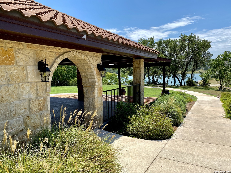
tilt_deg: -5.5
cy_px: 86
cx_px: 116
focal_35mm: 26
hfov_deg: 67.3
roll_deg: +0.9
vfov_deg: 53.1
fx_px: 174
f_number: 1.8
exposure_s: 1/2967
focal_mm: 4.25
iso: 32
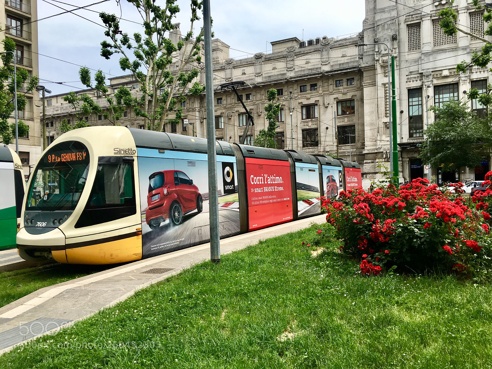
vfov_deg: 48.2
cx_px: 246
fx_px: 412
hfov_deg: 61.7
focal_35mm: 29
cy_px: 184
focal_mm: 4.15
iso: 25
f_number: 2.2
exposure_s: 1/1202
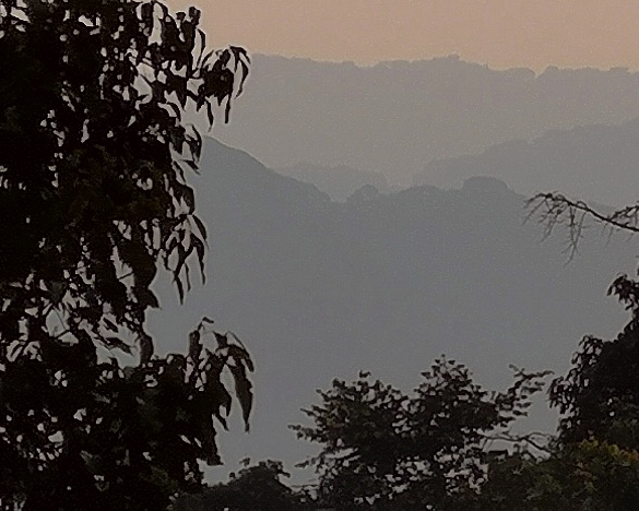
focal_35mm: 493
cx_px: 969
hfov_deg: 3.9
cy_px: -489
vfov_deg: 3.1
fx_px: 9324
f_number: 2.4
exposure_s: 1/2123
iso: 50
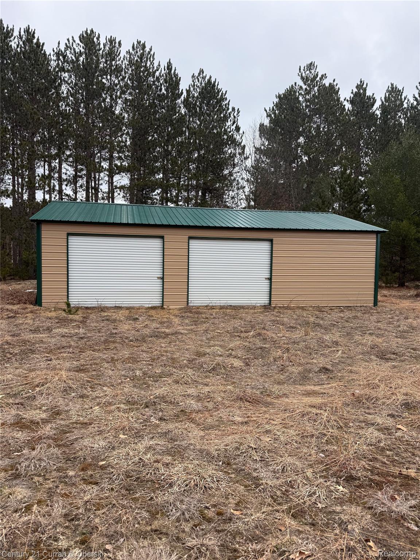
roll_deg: -1.5
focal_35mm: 24
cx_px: 210
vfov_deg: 71.6
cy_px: 280
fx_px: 388
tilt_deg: -2.9
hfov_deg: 56.8
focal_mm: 6.76
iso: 80
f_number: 1.78
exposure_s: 1/1361
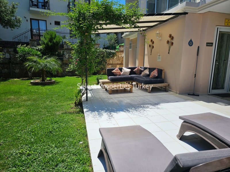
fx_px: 153
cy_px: 86
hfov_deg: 73.9
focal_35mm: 23
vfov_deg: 58.9
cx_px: 115
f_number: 1.7
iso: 10
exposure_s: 1/1228
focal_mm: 6.3
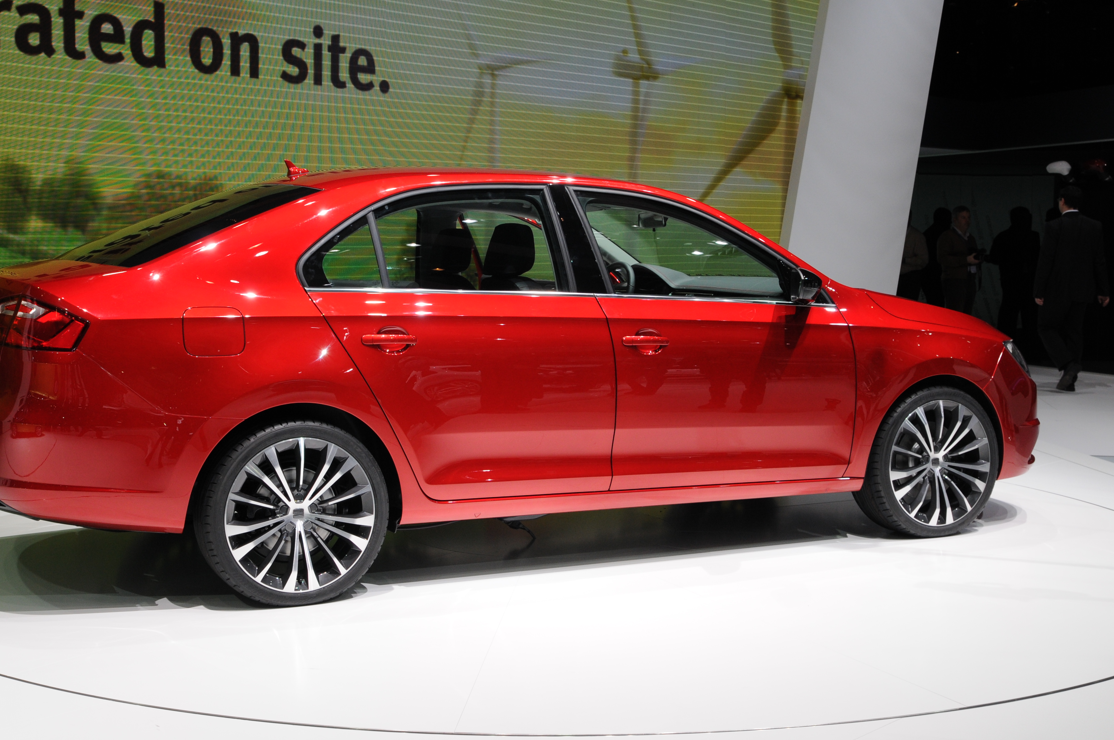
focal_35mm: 47
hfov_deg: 41.9
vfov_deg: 28.5
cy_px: 299
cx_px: 499
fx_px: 1453
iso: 400
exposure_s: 1/350
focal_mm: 26
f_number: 9.5
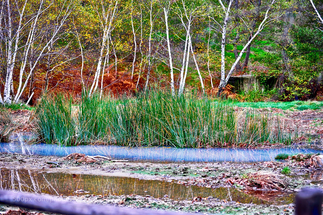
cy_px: 108
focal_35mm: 80
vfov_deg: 17.0
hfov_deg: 25.4
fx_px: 717
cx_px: 162
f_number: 4
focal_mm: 80
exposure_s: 1/60
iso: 200
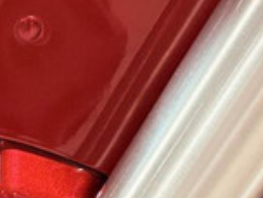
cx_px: -120
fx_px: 1383
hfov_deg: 10.5
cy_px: 349
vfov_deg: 7.9
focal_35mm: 182
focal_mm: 5.96
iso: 125
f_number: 1.6
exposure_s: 1/120
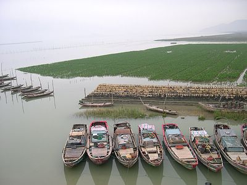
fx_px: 271
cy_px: 92
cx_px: 124
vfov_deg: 37.7
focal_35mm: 38
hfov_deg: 49.0
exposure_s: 1/592
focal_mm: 8
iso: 100
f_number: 2.8
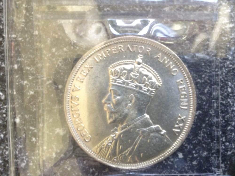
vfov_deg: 42.8
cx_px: 118
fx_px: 224
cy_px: 88
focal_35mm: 33
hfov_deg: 55.4
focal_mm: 3.3
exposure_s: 1/24
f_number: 2.4
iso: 125
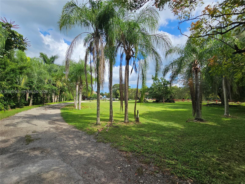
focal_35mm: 13
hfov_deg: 106.2
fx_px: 92
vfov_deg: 89.9
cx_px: 122
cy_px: 92
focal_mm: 2.2
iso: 50
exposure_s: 1/1839
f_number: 2.2
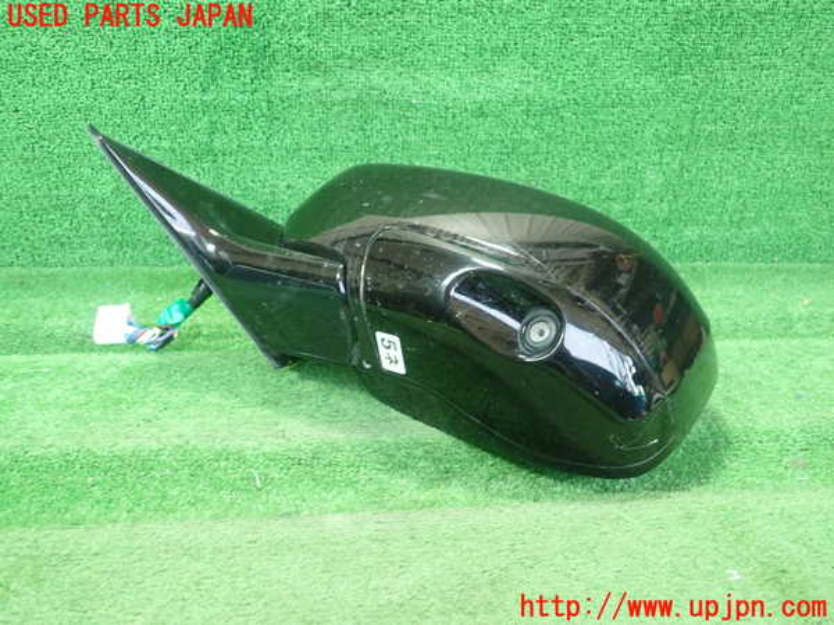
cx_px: 417
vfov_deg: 46.8
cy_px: 312
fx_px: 723
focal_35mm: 30
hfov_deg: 60.0
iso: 800
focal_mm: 5.5
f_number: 2.3
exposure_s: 1/100
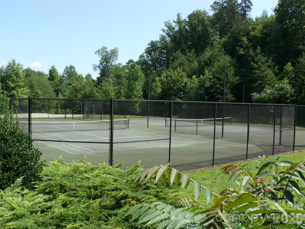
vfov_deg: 40.7
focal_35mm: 35
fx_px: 308
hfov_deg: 52.6
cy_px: 114
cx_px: 152
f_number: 5.6
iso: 100
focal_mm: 7.4
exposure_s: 1/250
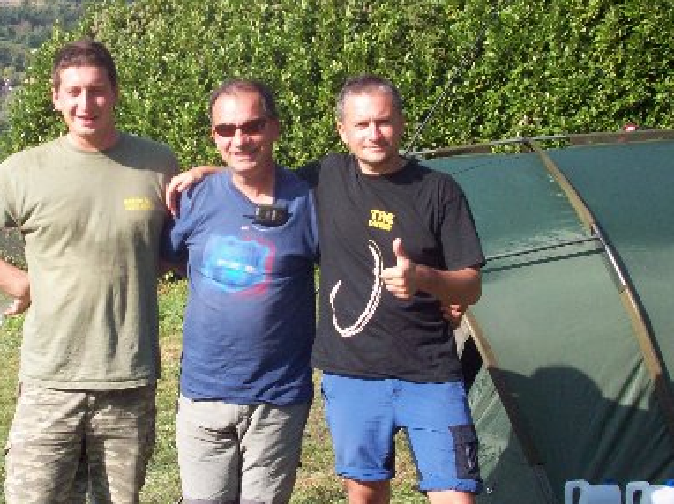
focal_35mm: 62
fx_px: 1206
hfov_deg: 31.0
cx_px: 222
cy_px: 238
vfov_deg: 23.6
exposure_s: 1/600
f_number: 2.8
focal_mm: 6.2
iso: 80
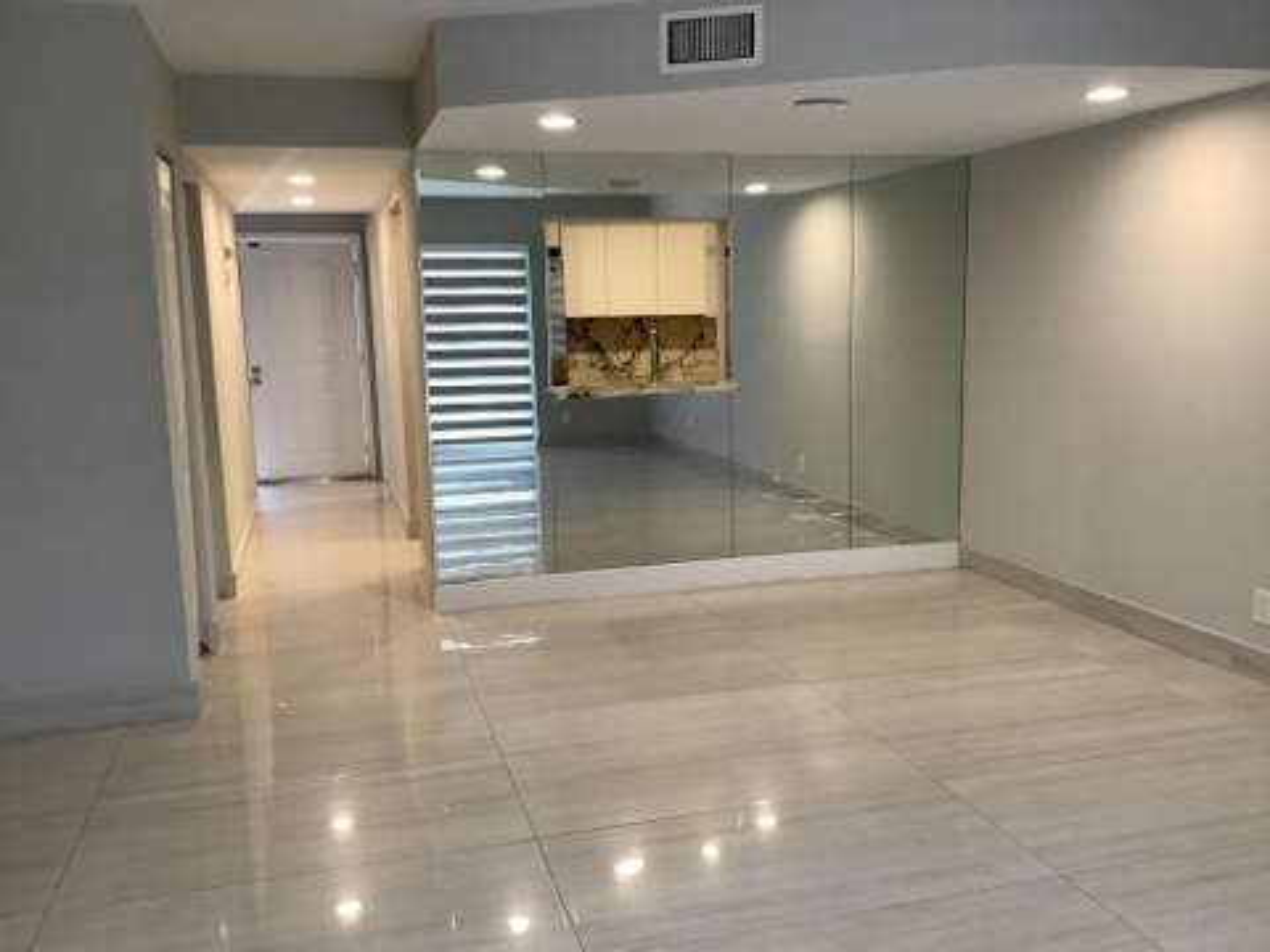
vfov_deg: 45.4
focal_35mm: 31
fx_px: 1137
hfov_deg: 58.4
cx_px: 635
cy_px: 476
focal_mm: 3.3
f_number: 2.4
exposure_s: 1/60
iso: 125
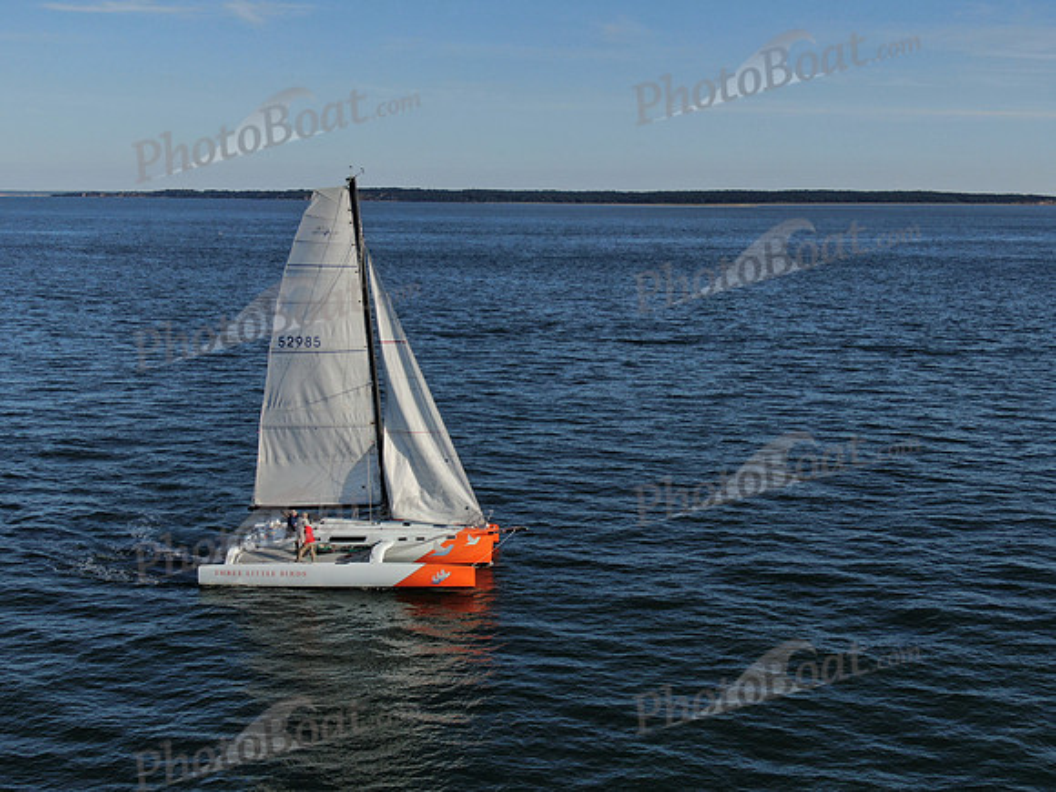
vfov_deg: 30.3
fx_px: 1464
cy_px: 396
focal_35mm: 48
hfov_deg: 39.7
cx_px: 528
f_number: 3.8
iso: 100
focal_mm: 8.6
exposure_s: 1/1250
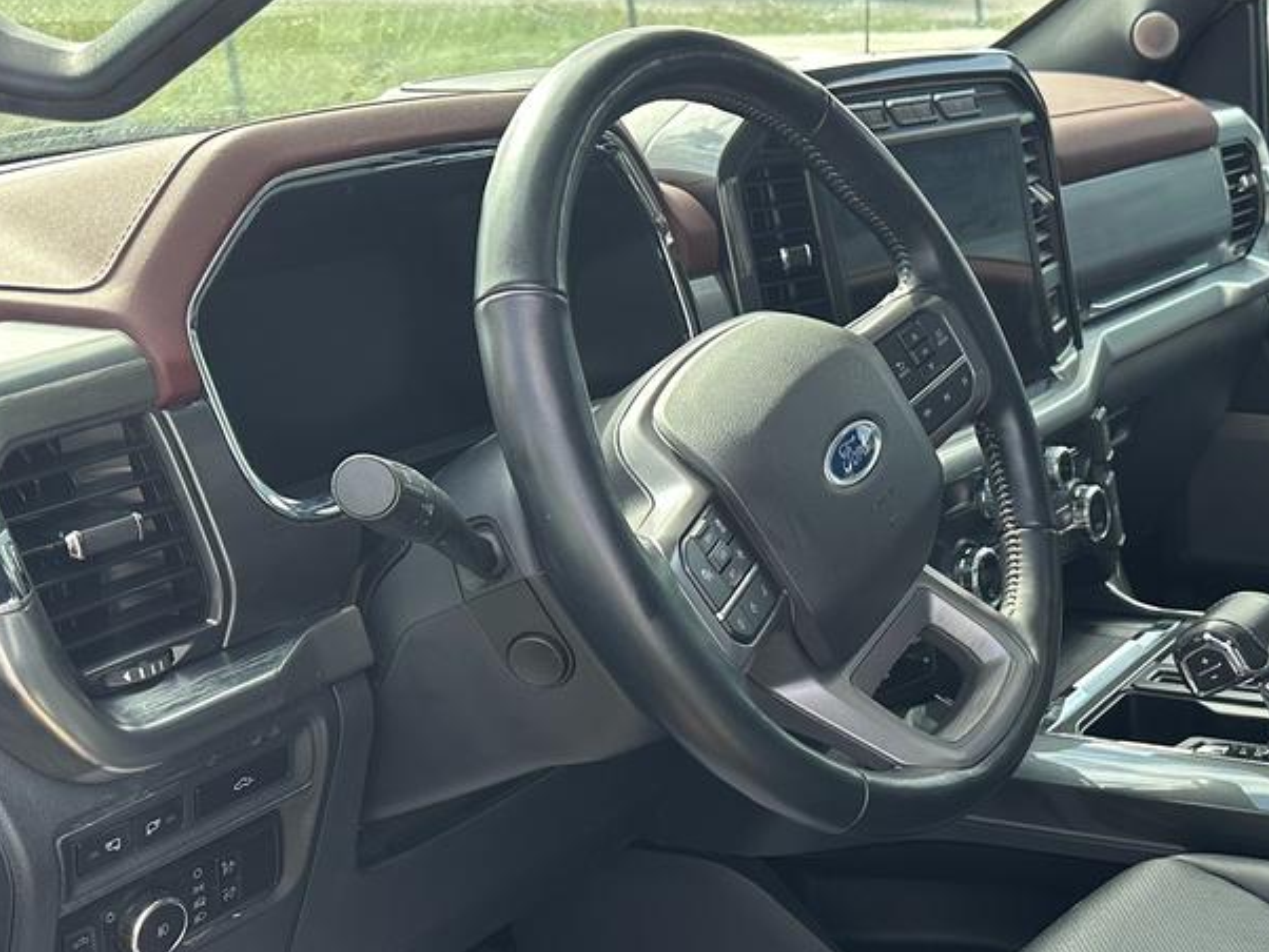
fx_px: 1870
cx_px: 1225
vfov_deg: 27.7
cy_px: 834
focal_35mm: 51
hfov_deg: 34.6
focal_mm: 6.86
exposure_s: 1/297
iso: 80
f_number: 1.78
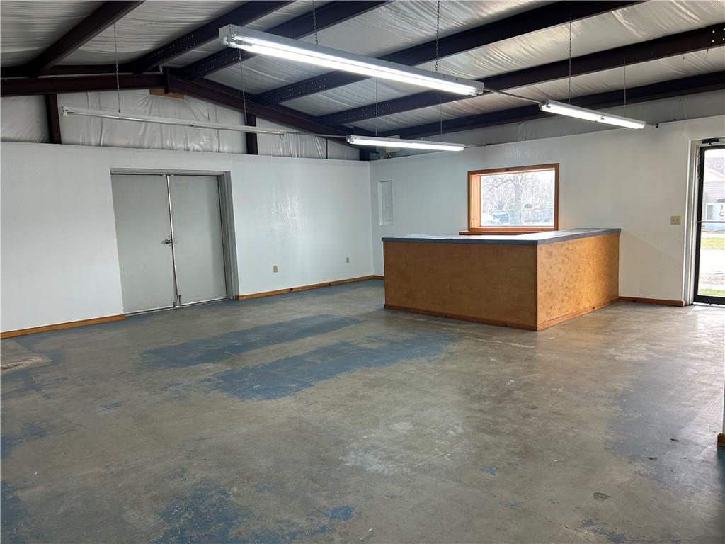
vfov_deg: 53.1
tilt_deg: -6.7
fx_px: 545
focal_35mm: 26
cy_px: 272
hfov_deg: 67.3
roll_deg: +2.4
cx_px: 362
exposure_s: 1/120
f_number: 1.5
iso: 80
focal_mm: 5.7
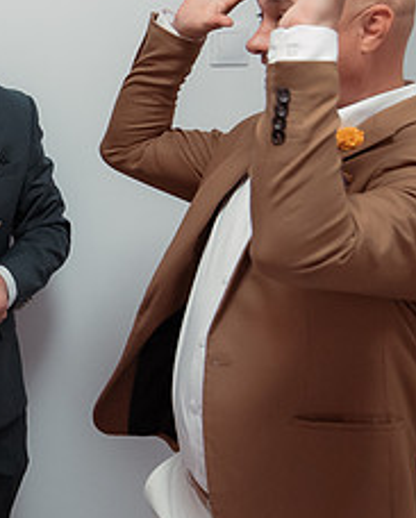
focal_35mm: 76
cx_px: -115
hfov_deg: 18.8
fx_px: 1167
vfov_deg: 24.8
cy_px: 139
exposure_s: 1/640
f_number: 2.8
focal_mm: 22
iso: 1250
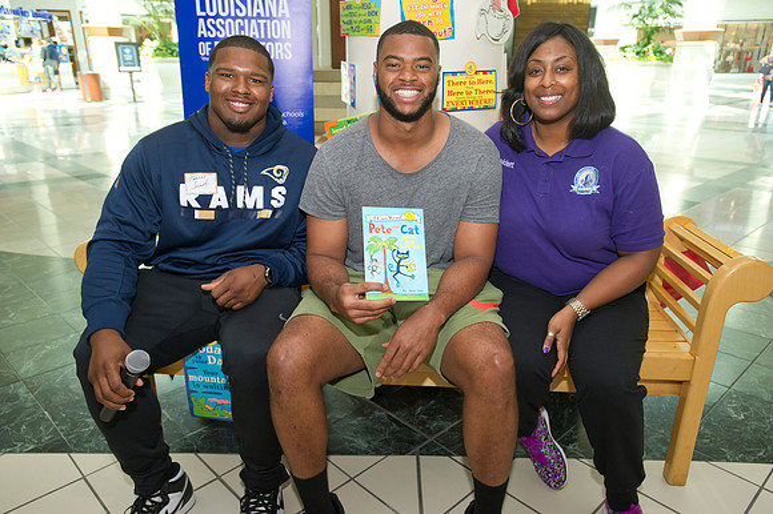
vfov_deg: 49.5
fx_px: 558
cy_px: 257
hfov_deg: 69.4
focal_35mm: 26
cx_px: 386
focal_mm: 26
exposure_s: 1/320
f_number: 4.5
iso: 1250
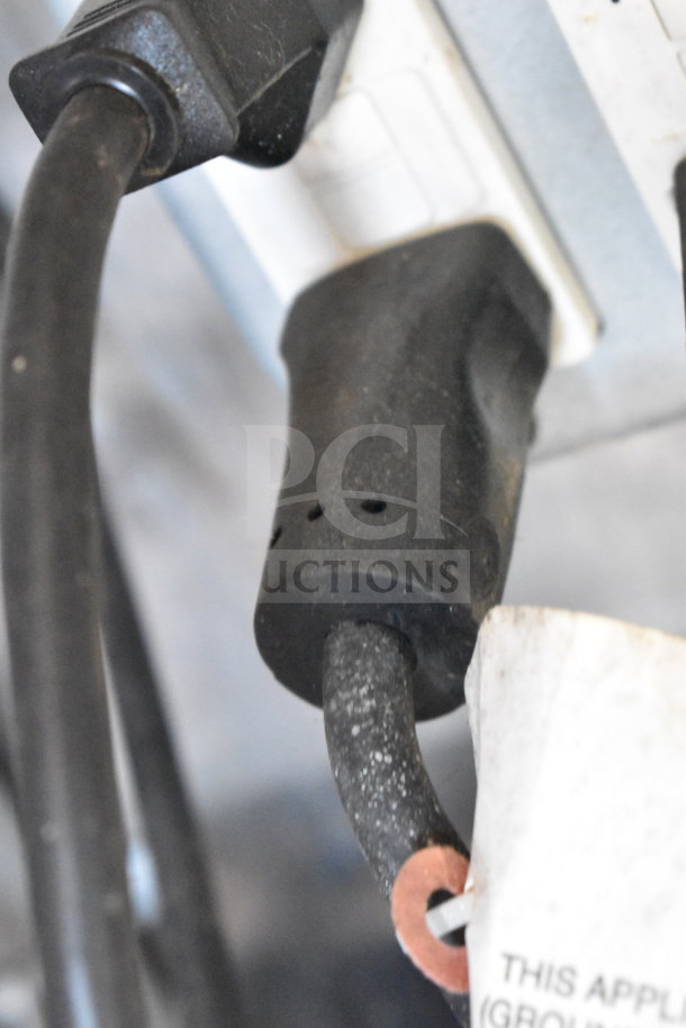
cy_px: 514
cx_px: 343
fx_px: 2358
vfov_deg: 24.6
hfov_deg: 16.6
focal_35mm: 82
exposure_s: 1/100
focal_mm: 55
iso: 12800
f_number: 5.6
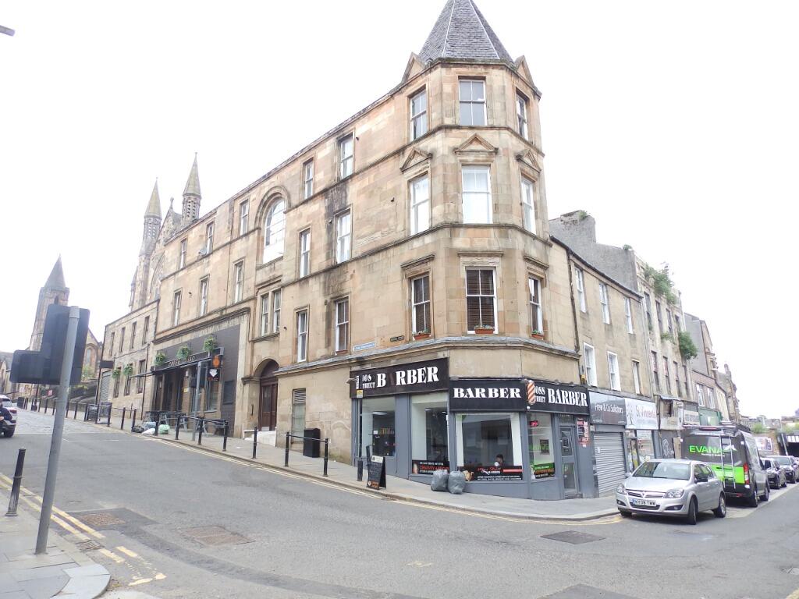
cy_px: 300
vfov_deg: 61.1
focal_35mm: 22
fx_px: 508
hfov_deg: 76.4
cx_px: 400
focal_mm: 4
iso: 80
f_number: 3.4
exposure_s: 1/125
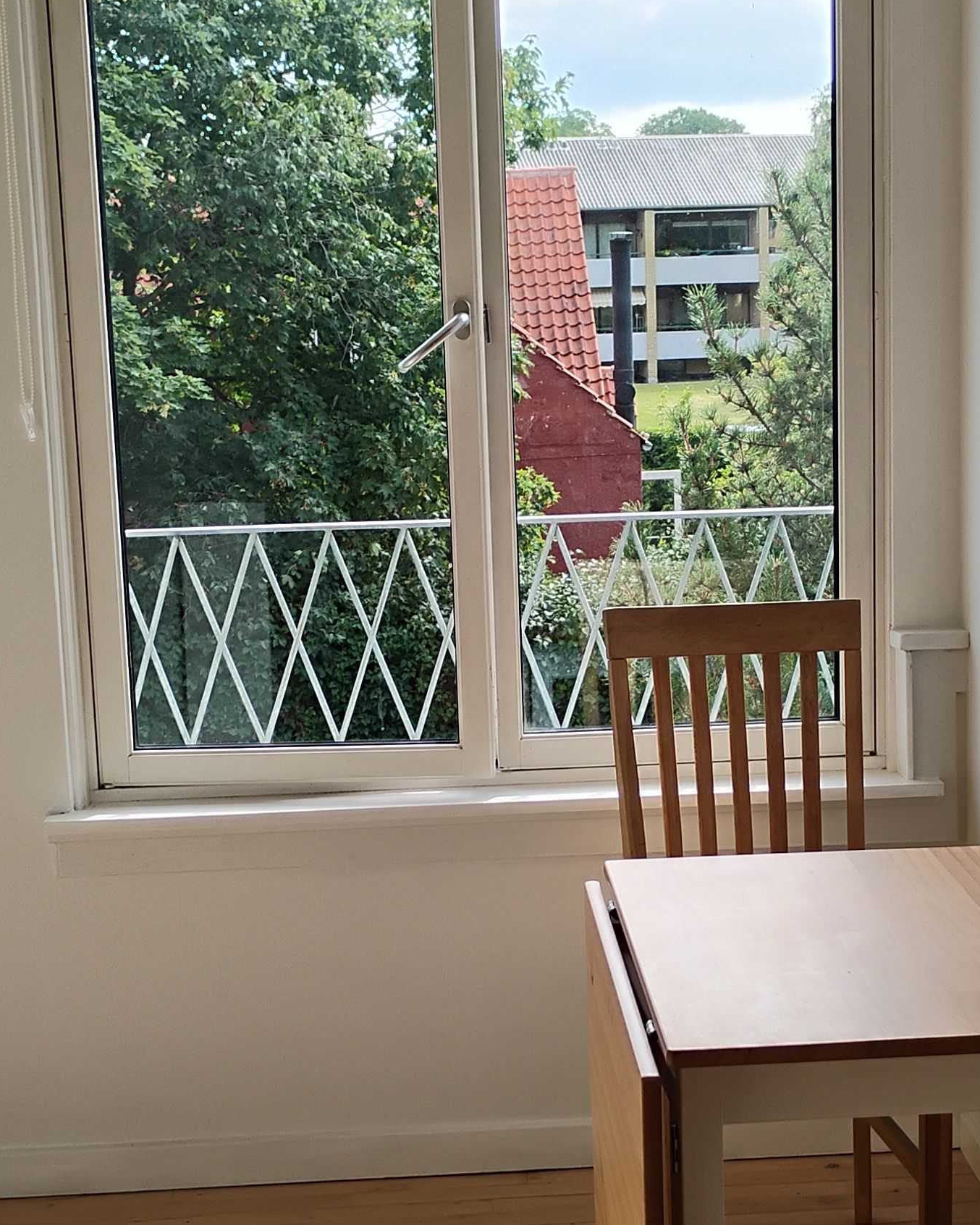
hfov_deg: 23.1
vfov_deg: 28.7
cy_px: 684
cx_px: 604
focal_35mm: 66
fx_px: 2392
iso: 100
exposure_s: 1/100
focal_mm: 4.26
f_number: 1.8
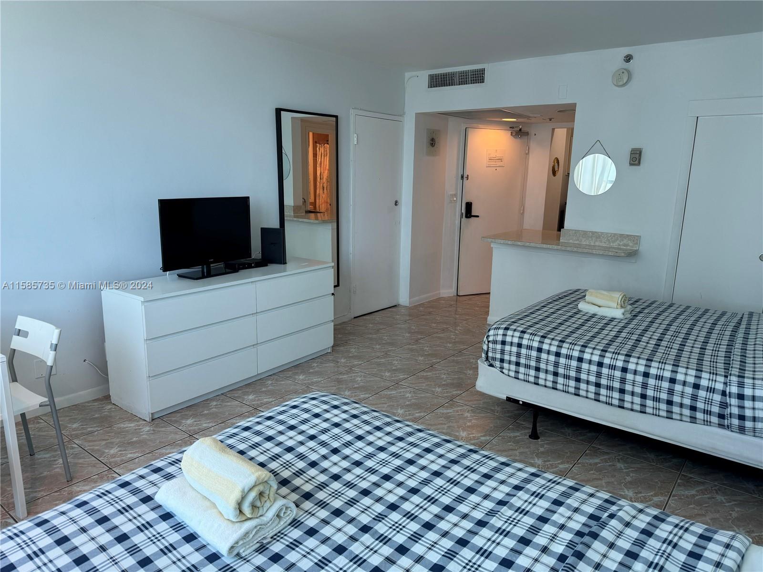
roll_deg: -1.3
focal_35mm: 24
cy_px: 286
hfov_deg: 71.6
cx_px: 382
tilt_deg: -12.7
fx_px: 529
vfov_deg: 56.8
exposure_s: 1/125
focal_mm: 6.76
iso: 50
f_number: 1.78
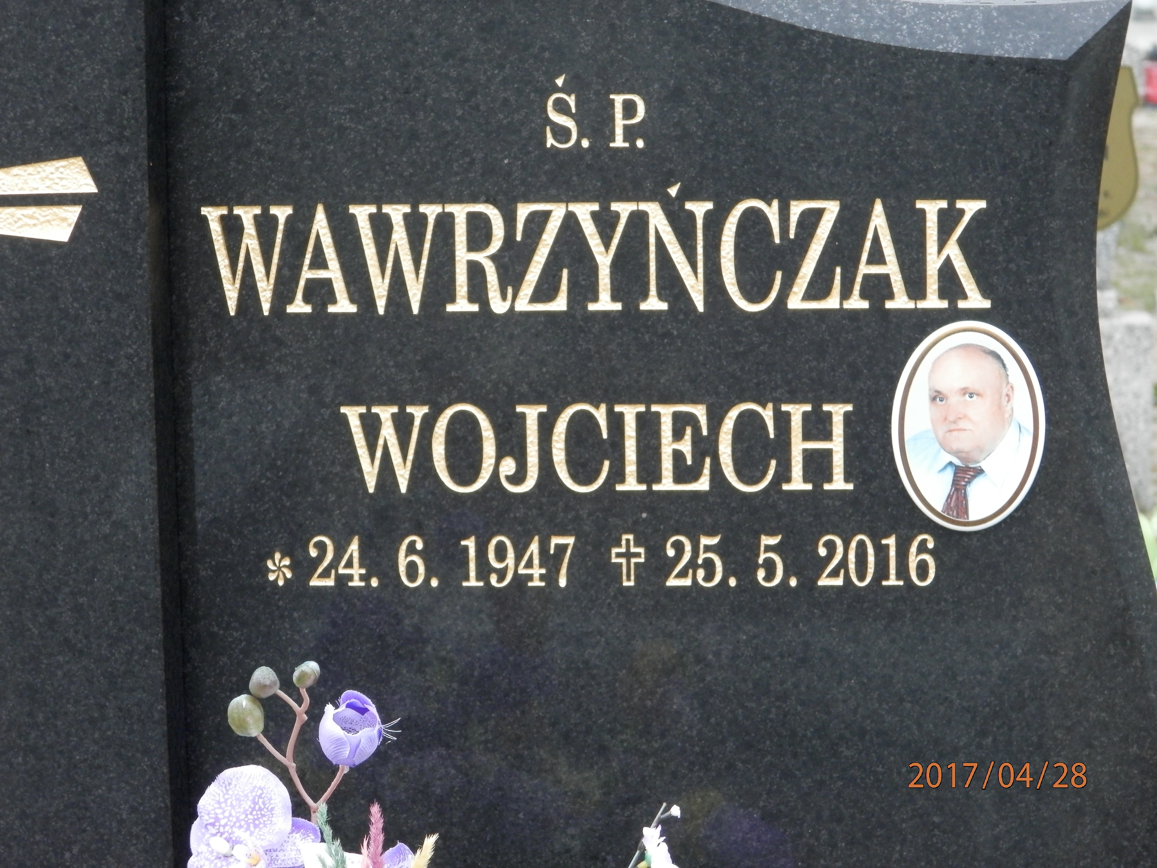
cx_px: 578
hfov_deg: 14.9
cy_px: 434
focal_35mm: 132
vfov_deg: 11.2
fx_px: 4412
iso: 200
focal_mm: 23.6
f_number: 4.7
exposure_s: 1/20
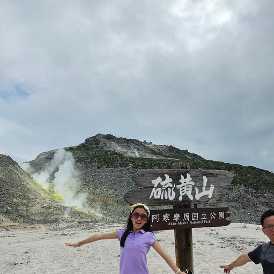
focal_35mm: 27
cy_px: 226
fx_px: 242
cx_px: 142
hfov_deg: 59.1
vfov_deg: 54.3
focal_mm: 2.2
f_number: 2.2
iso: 50
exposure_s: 1/2767
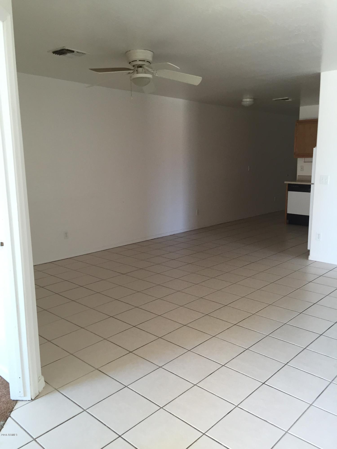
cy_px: 224
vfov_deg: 61.7
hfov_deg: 48.2
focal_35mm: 29
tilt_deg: -8.3
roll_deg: +1.8
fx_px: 376
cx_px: 168
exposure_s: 1/30
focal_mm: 4.15
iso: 40
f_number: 2.2
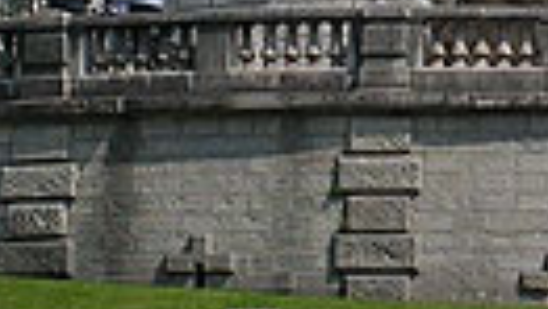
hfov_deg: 7.1
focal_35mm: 300
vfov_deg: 4.1
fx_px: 4364
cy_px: -63
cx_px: 590
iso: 64
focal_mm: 13.4
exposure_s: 1/800
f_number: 4.8
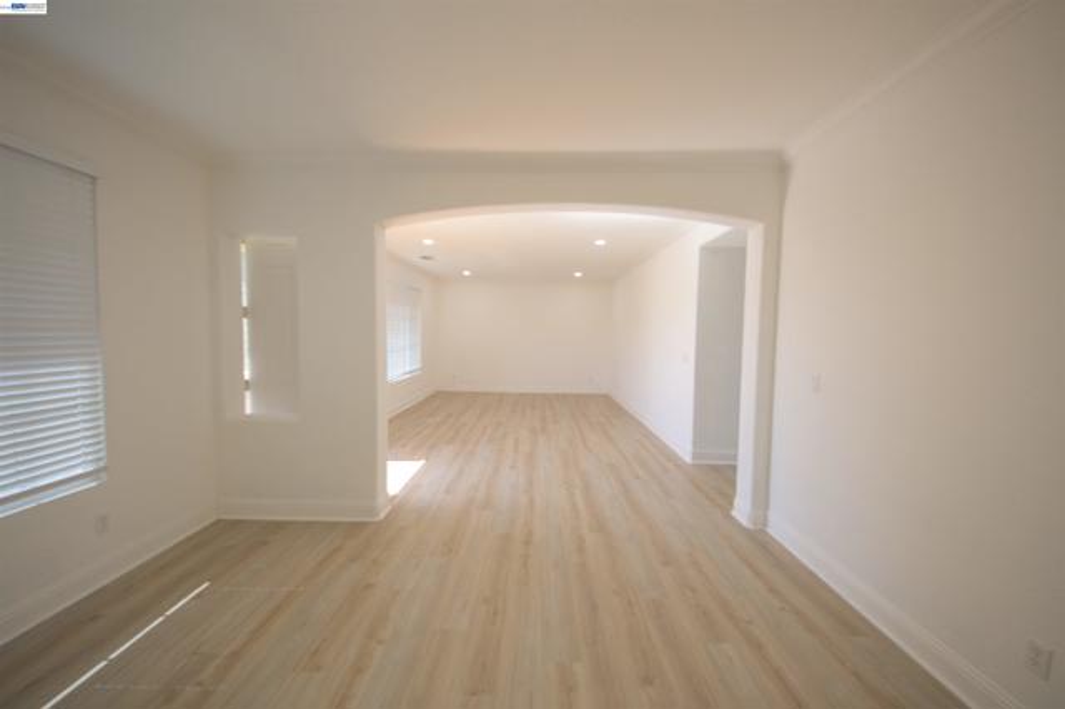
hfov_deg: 112.6
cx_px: 532
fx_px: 355
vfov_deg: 89.9
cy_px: 354
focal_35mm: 12
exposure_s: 1/250
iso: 400
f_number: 5.6
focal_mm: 8
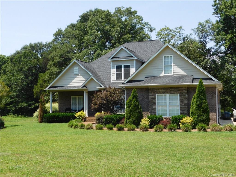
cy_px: 88
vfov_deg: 36.0
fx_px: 273
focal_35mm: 40
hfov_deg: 46.8
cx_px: 118
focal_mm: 7.1
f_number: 3.6
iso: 125
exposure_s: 1/800
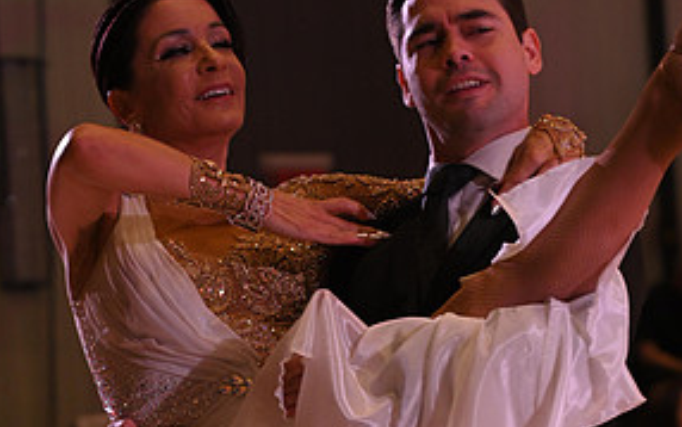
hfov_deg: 9.9
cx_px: 411
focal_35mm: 211
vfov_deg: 6.2
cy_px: 553
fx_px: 3923
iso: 1600
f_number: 5.6
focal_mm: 102
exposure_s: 1/250
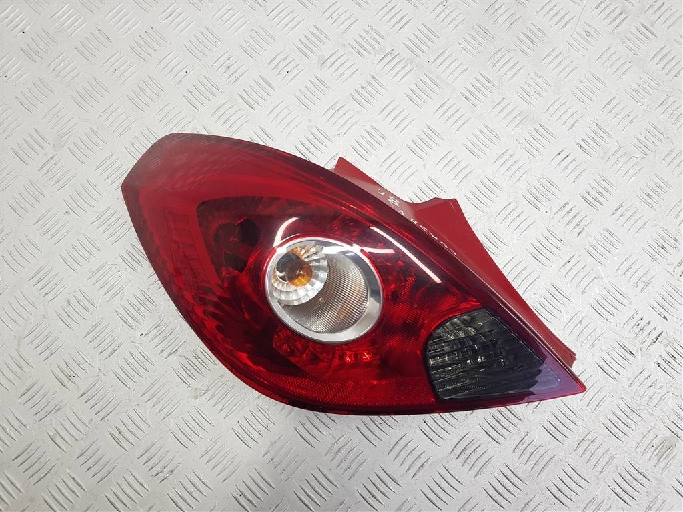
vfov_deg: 53.1
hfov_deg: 67.3
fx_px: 513
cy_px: 256
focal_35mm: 26
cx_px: 342
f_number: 1.7
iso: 40
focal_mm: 4.2
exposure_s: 1/50
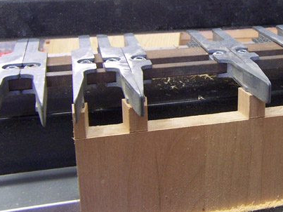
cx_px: 225
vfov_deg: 24.5
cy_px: 51
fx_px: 482
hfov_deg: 31.9
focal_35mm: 59
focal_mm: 5.5
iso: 140
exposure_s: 1/8
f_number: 3.4
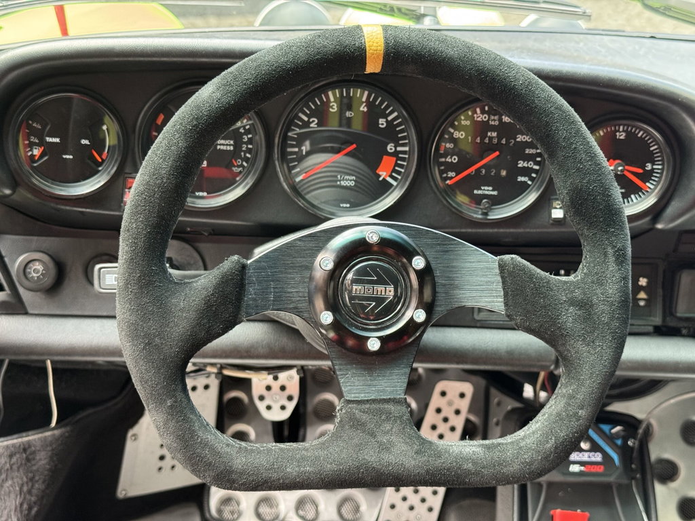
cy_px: 260
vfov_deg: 30.3
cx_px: 348
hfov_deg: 39.7
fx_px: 964
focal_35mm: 48
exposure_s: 1/60
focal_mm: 6.76
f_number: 1.78
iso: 250
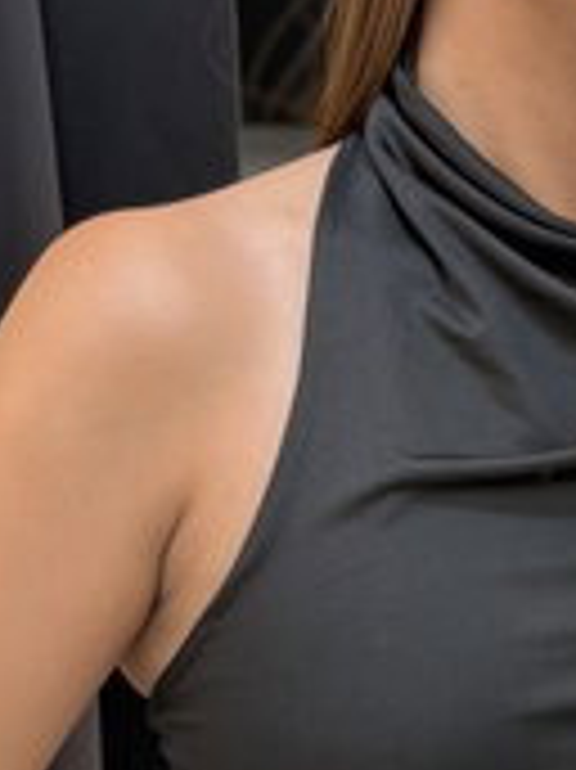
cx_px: 531
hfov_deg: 9.8
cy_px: 637
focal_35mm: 150
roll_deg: -0.5
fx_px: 3332
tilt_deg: -17.0
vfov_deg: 13.1
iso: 200
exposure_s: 1/50
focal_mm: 6.76
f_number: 1.78
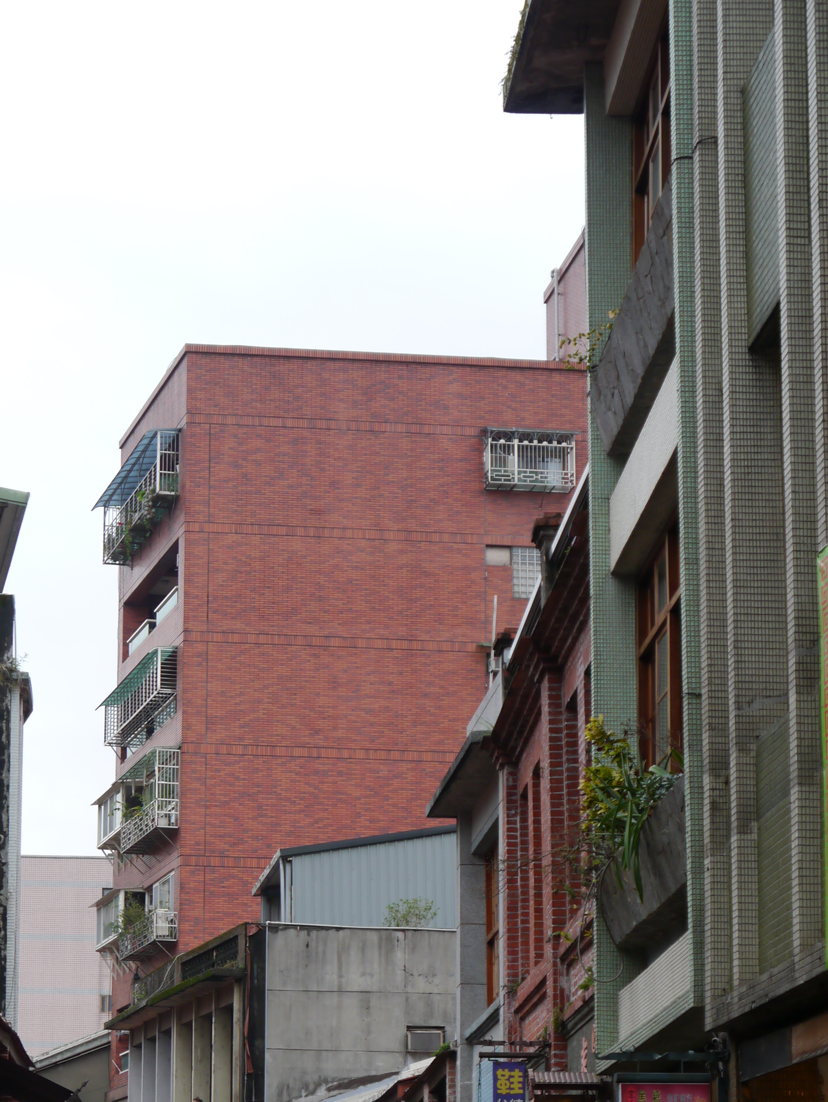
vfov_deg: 21.4
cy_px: 923
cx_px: 130
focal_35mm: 90
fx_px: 2868
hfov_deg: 16.3
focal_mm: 26
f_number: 5.6
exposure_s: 1/125
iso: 160
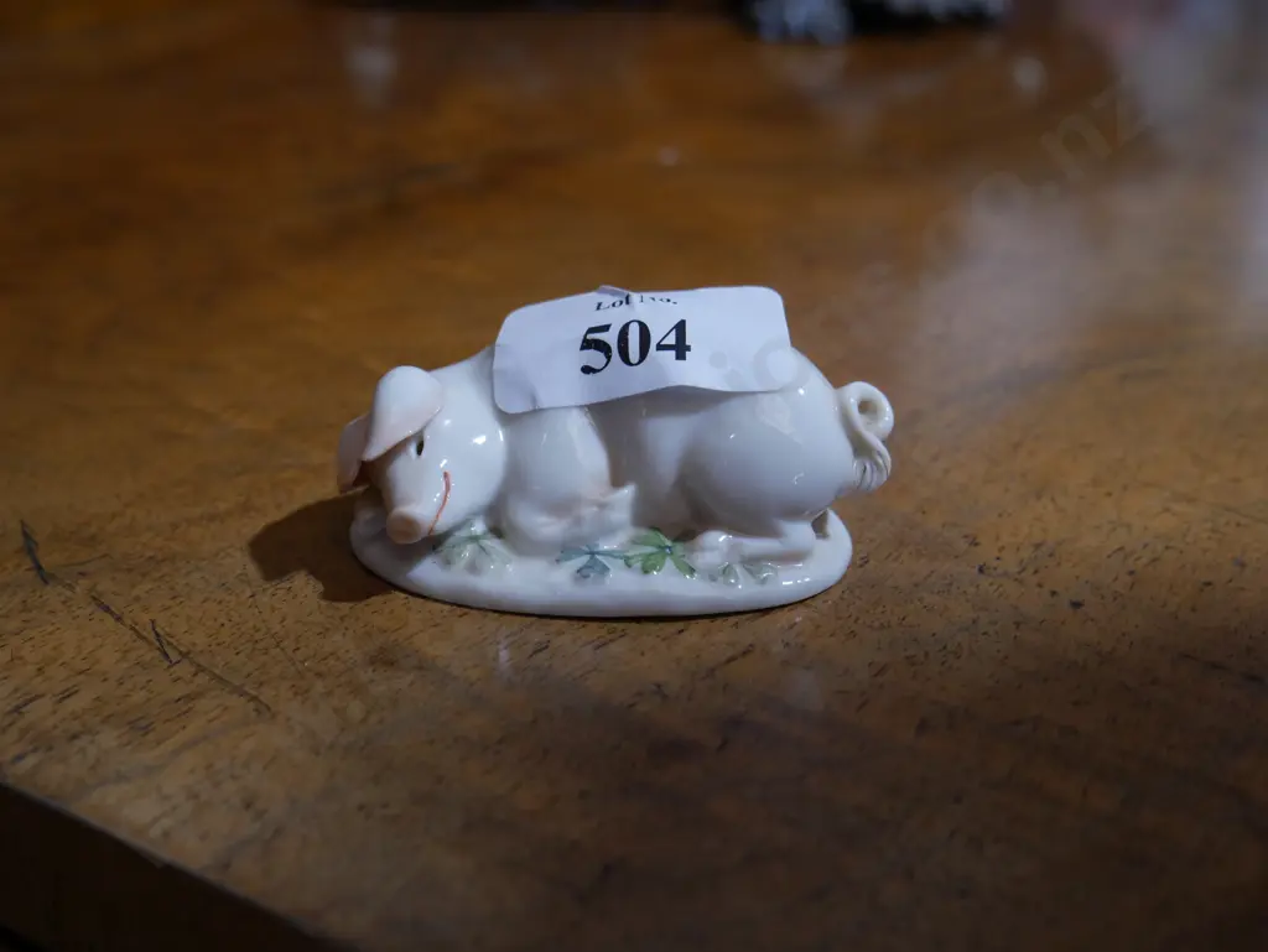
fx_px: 1539
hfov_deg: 44.8
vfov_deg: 34.4
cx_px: 634
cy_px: 476
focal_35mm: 42
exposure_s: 1/60
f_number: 4.6
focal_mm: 21
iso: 400
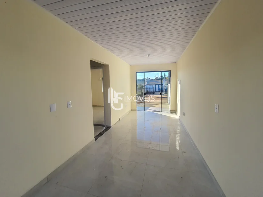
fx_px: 99
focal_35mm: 13
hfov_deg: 106.2
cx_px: 132
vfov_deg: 89.9
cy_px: 98
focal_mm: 1.74
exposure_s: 1/294
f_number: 2.2
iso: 50
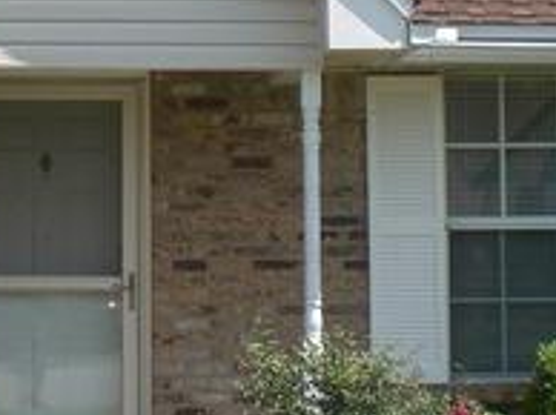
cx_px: 192
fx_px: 2214
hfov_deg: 14.3
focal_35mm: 138
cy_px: 80
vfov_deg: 10.7
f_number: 4.4
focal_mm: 6.3
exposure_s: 1/320
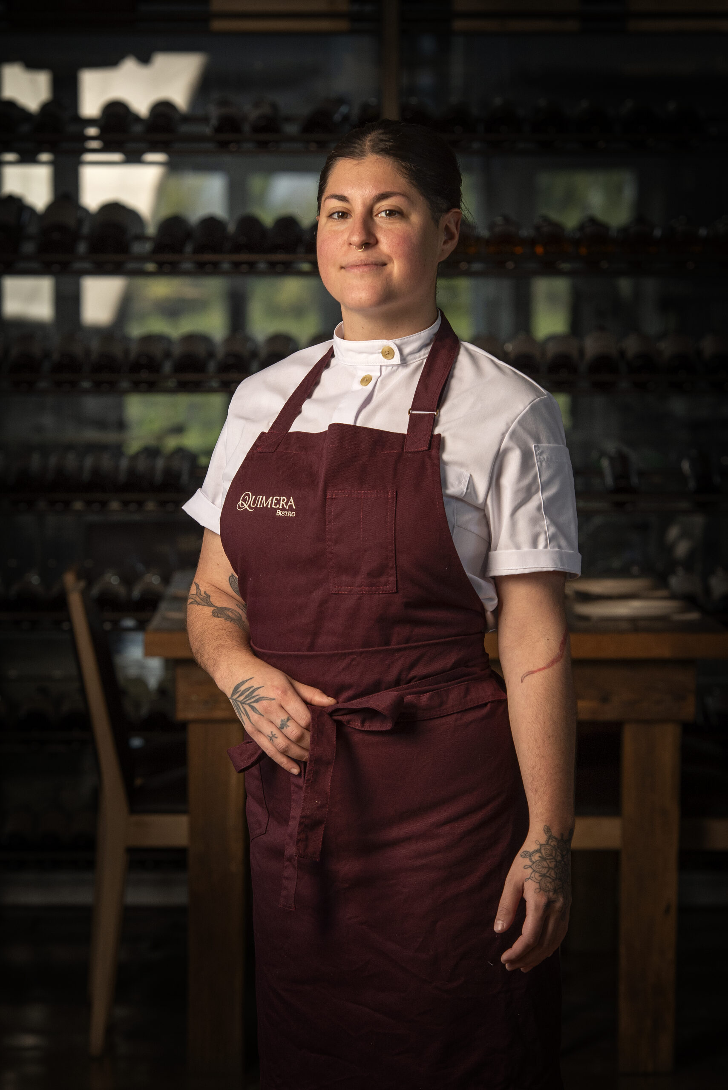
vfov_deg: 15.8
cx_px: 364
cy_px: 545
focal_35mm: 130
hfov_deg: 10.6
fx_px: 3939
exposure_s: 1/125
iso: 400
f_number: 4
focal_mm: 130
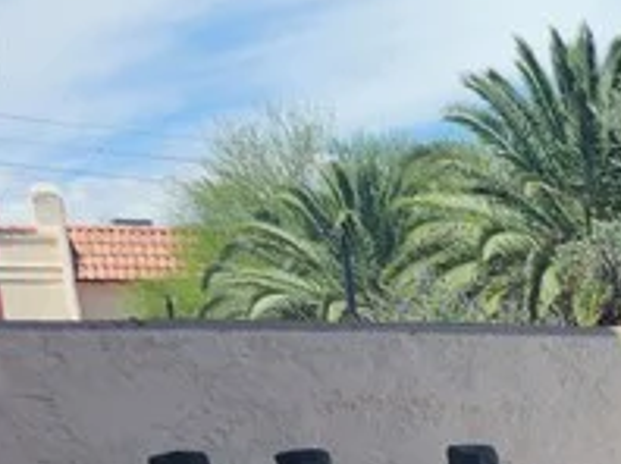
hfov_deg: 14.7
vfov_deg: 10.6
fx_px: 2132
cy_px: 1116
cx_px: 1091
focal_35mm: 119
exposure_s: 1/1493
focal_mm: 5.54
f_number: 1.8
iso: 25
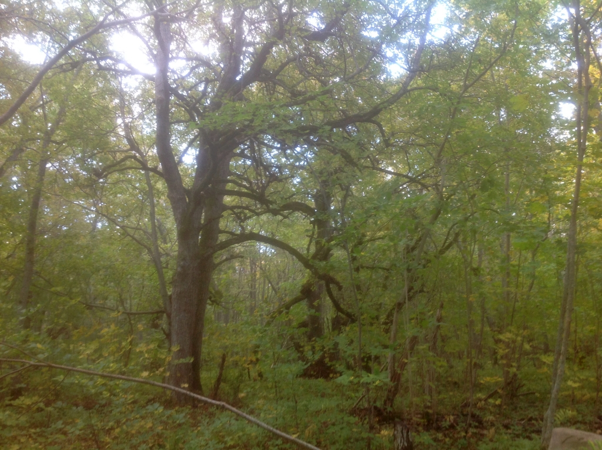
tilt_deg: +11.1
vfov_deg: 40.6
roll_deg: +2.1
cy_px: 225
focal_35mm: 35
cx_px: 301
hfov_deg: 52.7
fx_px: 608
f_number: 2.4
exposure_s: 1/30
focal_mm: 4.28
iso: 50
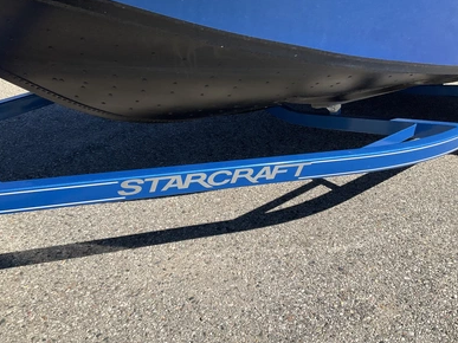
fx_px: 397
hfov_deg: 60.0
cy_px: 176
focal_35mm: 30
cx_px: 222
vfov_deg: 46.8
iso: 25
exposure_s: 1/1730
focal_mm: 3
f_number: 1.8
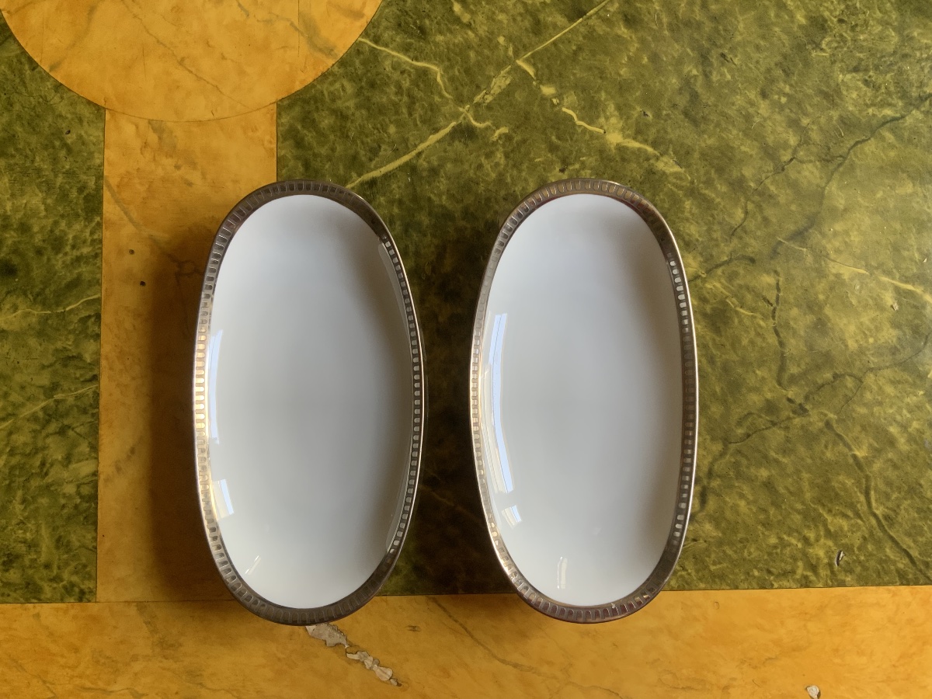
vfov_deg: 48.2
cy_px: 350
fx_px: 781
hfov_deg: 61.7
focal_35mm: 29
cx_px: 466
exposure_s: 1/50
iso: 64
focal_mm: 3
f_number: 1.8
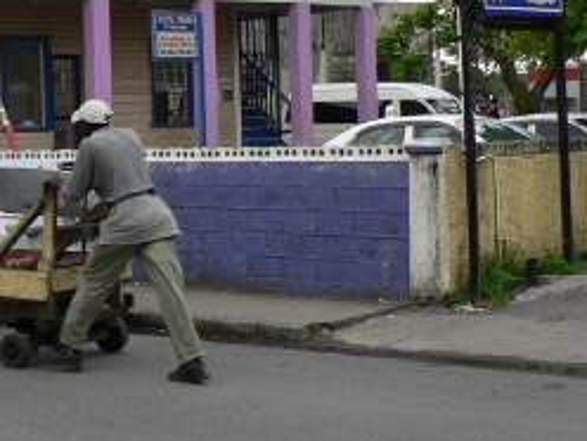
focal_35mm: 80
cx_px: 27
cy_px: 27
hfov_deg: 23.6
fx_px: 1357
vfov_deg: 18.1
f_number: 2.8
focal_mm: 6
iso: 64
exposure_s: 1/80
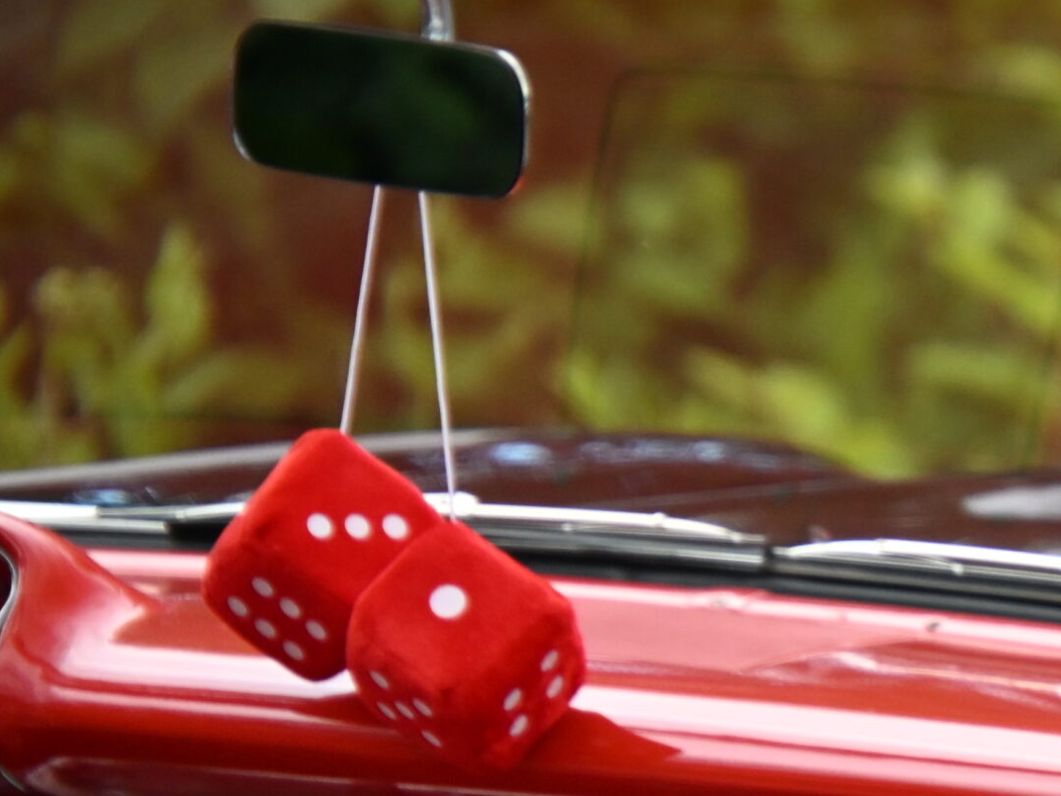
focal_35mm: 602
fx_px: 18458
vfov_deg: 2.5
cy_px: 521
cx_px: 1232
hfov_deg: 3.3
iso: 1600
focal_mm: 175
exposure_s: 1/250
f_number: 6
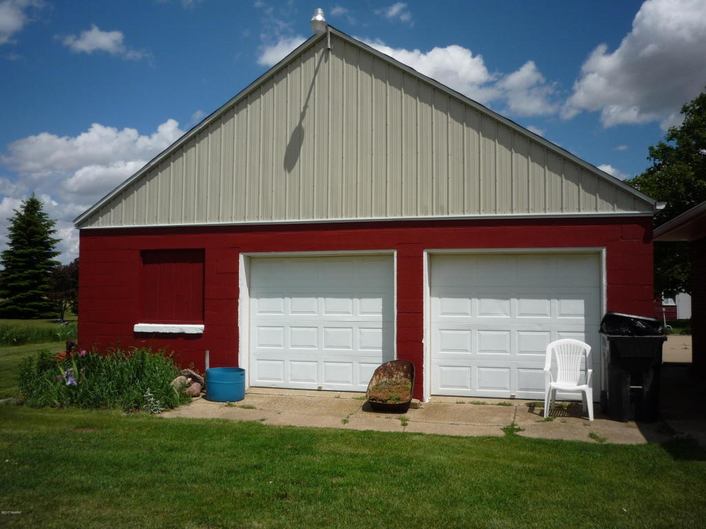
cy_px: 264
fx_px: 653
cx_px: 353
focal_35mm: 32
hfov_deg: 56.8
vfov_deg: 44.2
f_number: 5.6
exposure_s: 1/800
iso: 100
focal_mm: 5.2
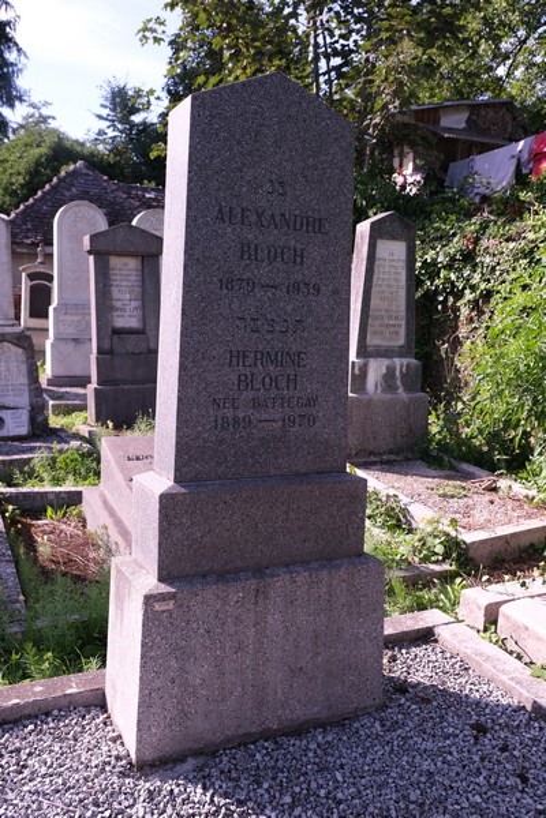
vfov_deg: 60.3
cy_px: 409
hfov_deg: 42.3
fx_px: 705
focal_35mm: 31
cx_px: 273
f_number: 5.6
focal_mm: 20.5
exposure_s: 1/210
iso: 160
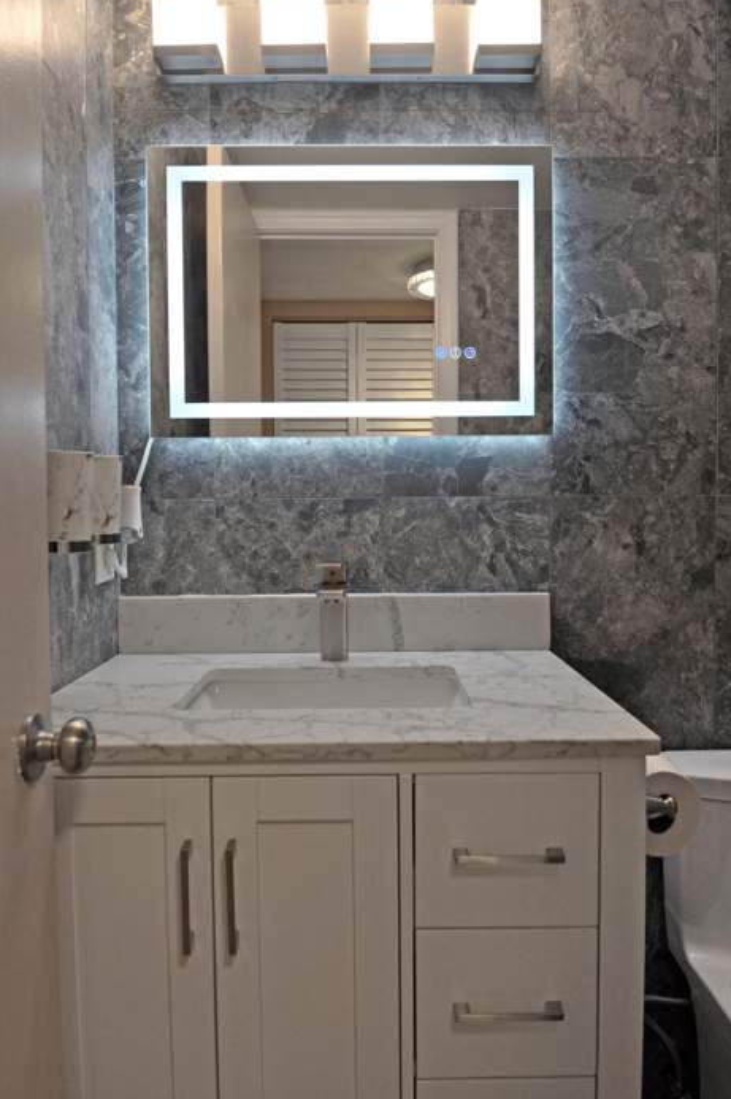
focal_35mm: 25
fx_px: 763
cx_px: 379
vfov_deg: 71.5
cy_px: 533
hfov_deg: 51.2
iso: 400
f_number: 4.5
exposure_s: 1/80
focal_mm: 16
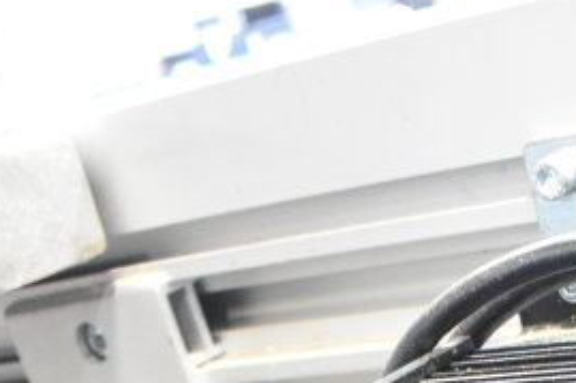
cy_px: 784
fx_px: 1471
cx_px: 606
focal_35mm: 92
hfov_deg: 21.2
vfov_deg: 12.8
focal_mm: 18
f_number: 4.5
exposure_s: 1/80
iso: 6400
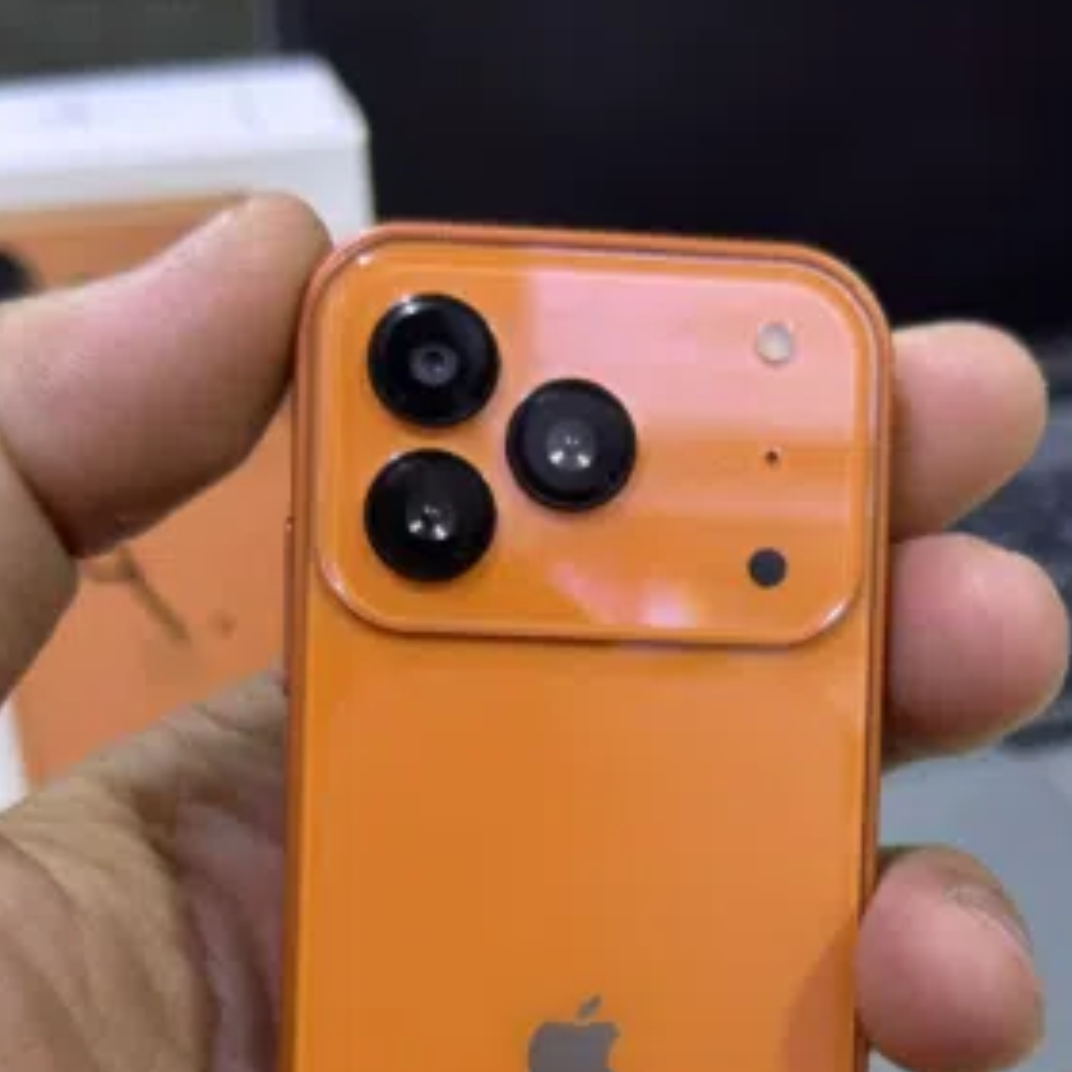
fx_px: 2067
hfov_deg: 28.9
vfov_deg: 28.4
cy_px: 863
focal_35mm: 59
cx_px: 697
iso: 160
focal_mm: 6.76
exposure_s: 1/50
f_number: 1.78
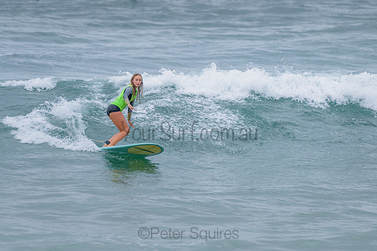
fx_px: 6421
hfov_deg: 3.4
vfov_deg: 2.2
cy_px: 117
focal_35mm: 613
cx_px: 146
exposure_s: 1/2000
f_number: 5.6
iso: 800
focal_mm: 500
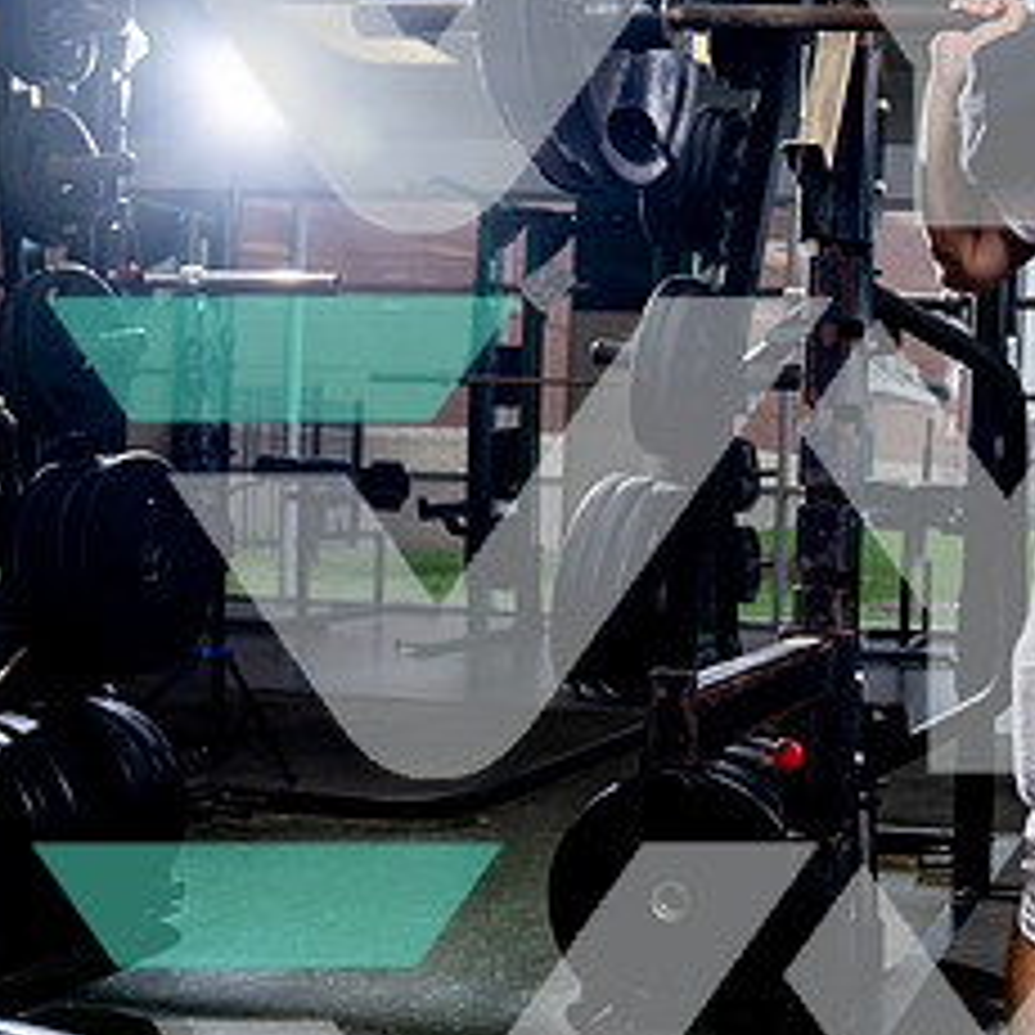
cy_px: 538
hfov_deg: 30.3
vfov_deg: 34.7
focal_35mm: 49
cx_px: 1192
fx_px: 1658
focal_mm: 21
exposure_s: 1/250
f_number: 4
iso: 100
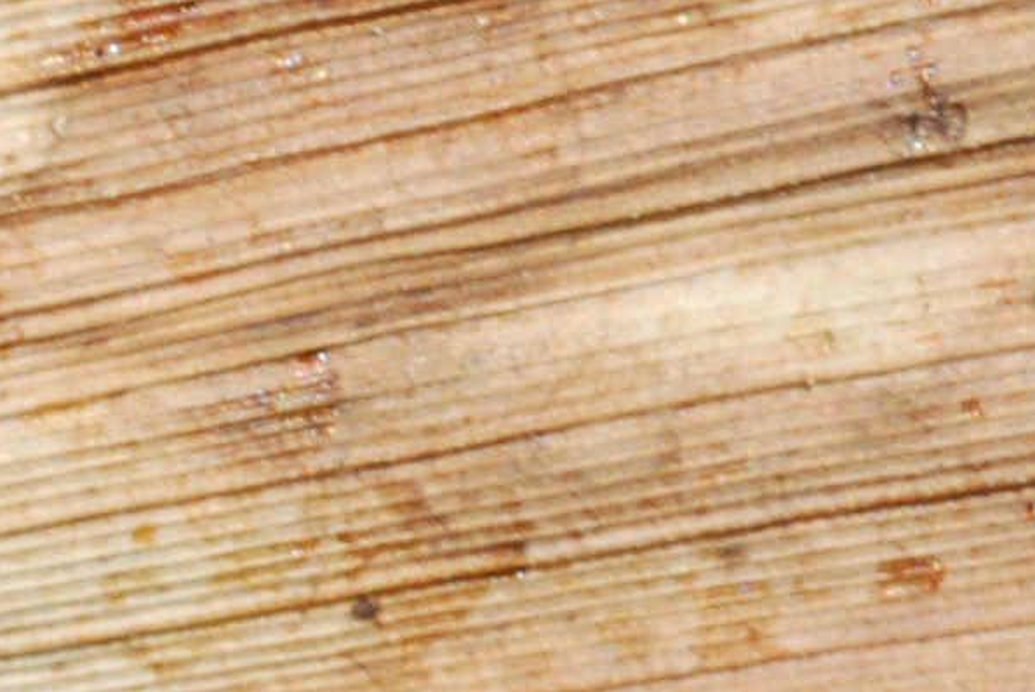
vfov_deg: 2.4
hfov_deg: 3.5
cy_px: 666
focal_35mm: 586
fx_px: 16864
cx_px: -1005
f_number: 22
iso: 400
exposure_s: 1/200
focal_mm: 60
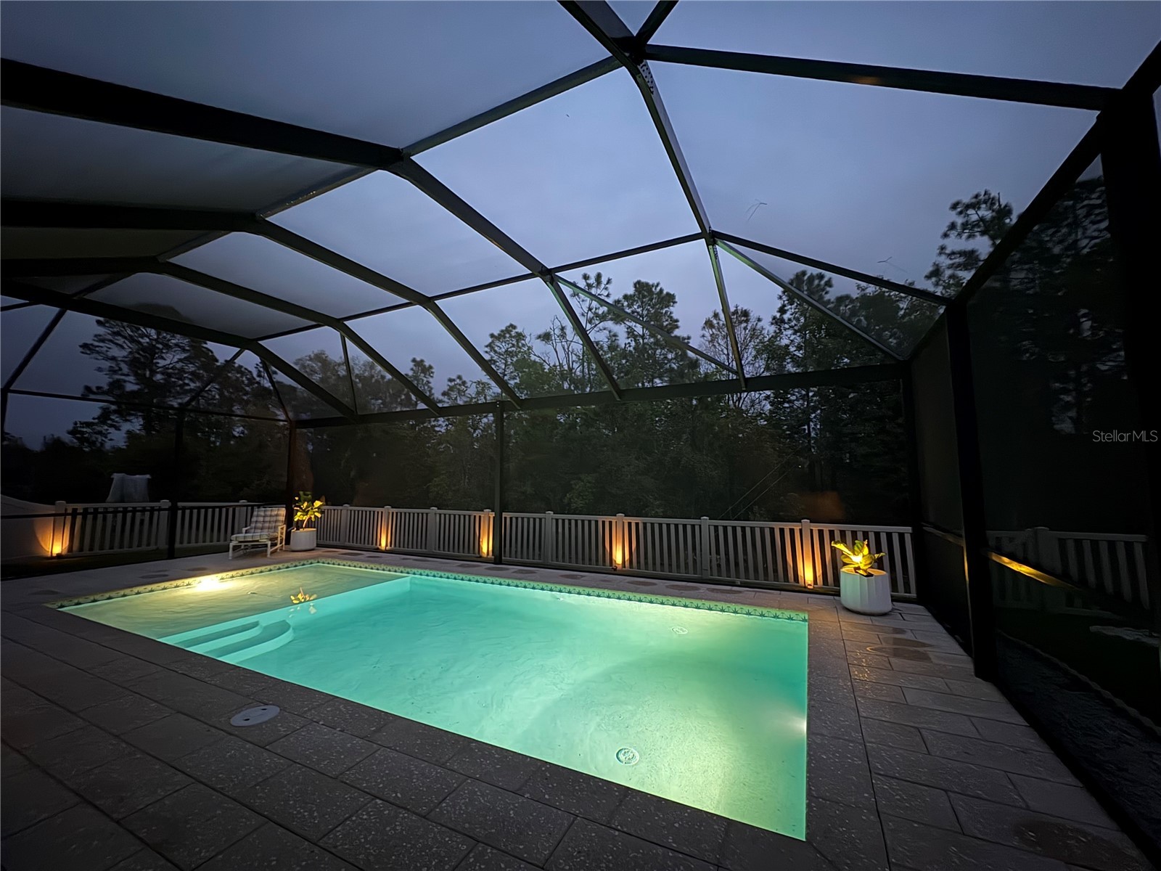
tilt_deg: +5.8
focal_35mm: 14
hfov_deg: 102.1
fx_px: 470
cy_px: 436
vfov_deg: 85.7
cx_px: 580
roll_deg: +1.0
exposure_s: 1/7
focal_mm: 2.22
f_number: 2.2
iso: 800
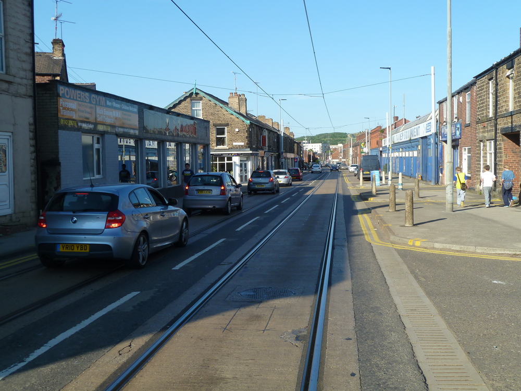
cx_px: 260
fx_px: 557
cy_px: 196
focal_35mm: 37
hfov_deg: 50.1
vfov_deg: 38.7
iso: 80
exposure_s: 1/320
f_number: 4
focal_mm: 6.1
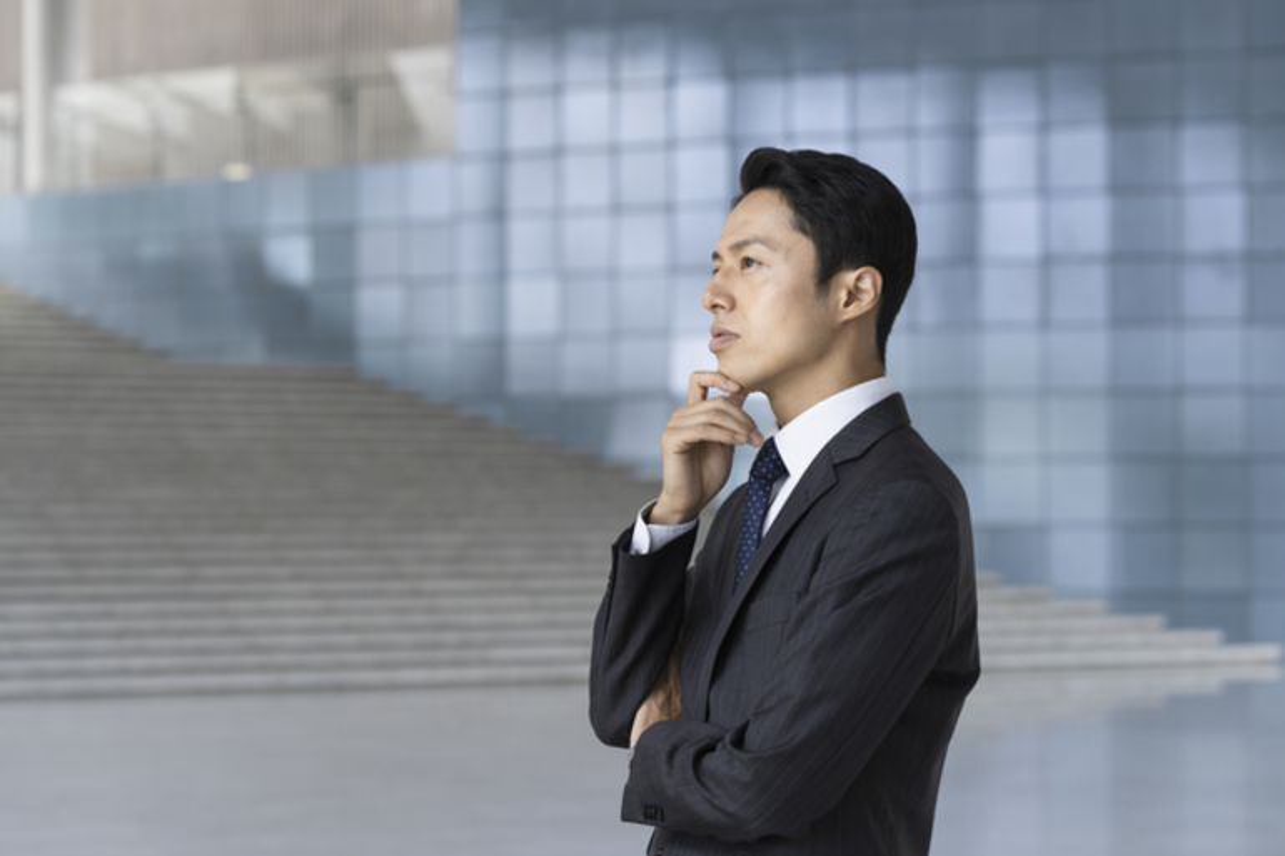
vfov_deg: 16.1
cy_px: 428
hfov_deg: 23.9
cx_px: 642
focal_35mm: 85
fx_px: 3033
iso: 500
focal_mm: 85
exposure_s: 1/160
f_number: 4
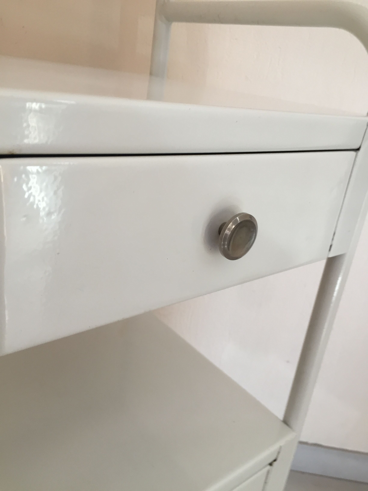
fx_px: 411
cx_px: 184
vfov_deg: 61.7
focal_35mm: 29
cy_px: 246
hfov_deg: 48.2
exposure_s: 1/33
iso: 80
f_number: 2.2
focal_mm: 4.15
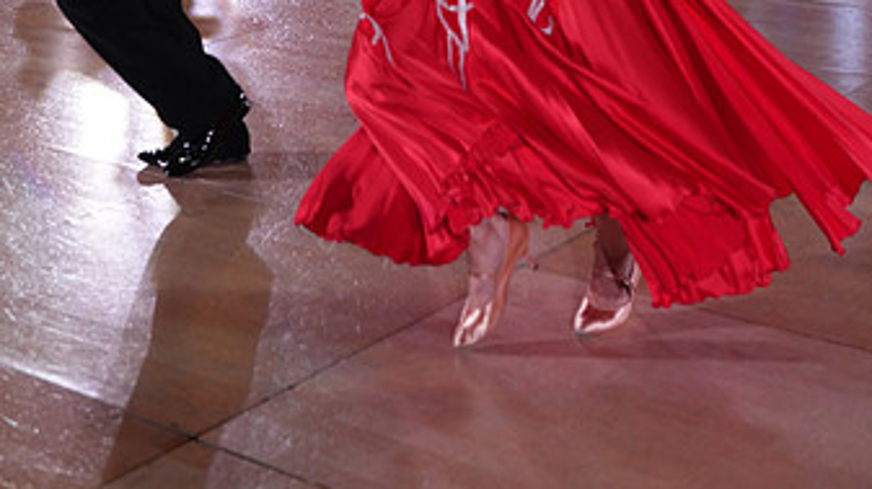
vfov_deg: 17.1
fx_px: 1502
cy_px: -186
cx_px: 376
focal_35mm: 65
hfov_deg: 32.3
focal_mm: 36
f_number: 4
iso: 2000
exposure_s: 1/400
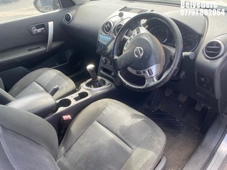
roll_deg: +0.0
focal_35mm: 26
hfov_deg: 67.3
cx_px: 114
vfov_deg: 53.0
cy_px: 85
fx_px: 170
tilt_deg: -36.4
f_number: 1.8
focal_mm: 4.25
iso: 32
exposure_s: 1/146
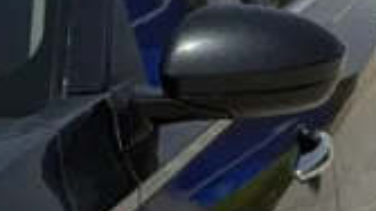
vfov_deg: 6.1
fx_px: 1994
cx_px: -135
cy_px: 117
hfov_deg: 10.5
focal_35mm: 200
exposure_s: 1/7143
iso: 64
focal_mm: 6.76
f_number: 1.78
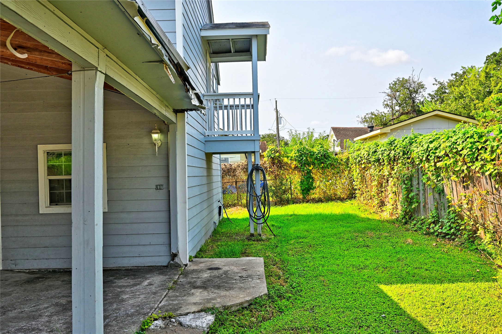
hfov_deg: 62.0
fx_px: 418
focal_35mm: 30
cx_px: 251
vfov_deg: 43.5
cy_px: 167
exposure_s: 1/400
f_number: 8
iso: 400
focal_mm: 30
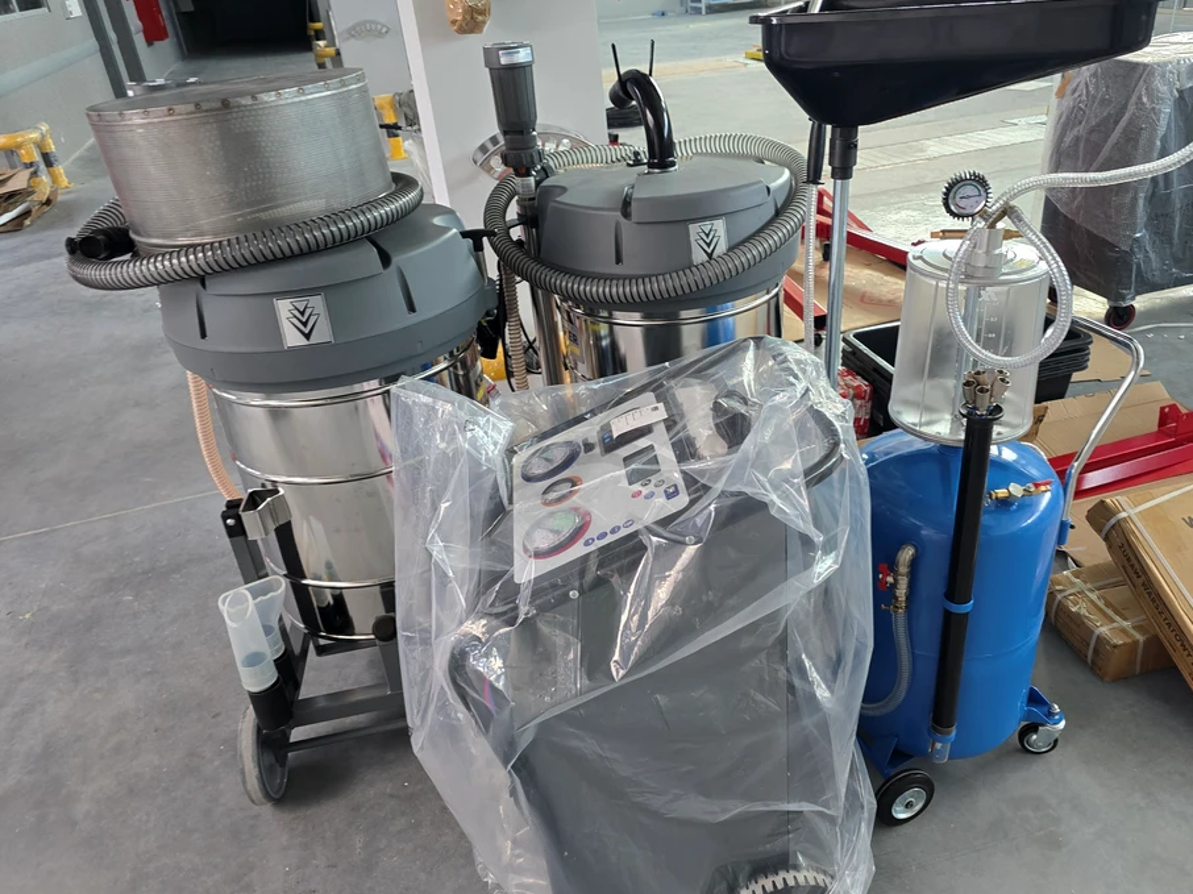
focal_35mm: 26
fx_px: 896
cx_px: 664
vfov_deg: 53.0
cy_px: 425
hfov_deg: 67.1
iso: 400
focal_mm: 6.3
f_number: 1.7
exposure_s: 1/100
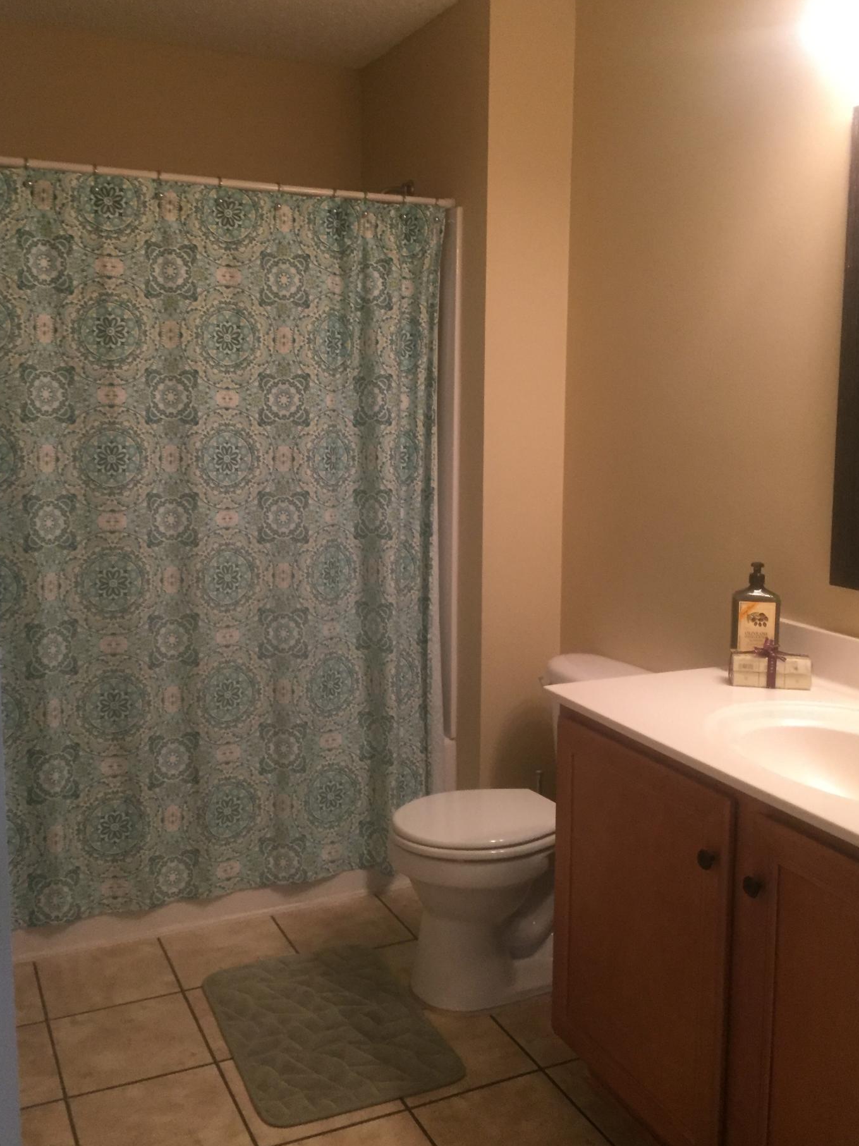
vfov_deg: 56.8
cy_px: 537
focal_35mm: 32
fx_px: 1059
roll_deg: +0.7
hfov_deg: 44.1
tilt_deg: -6.0
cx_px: 399
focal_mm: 4.15
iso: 250
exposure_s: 1/24
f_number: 2.2
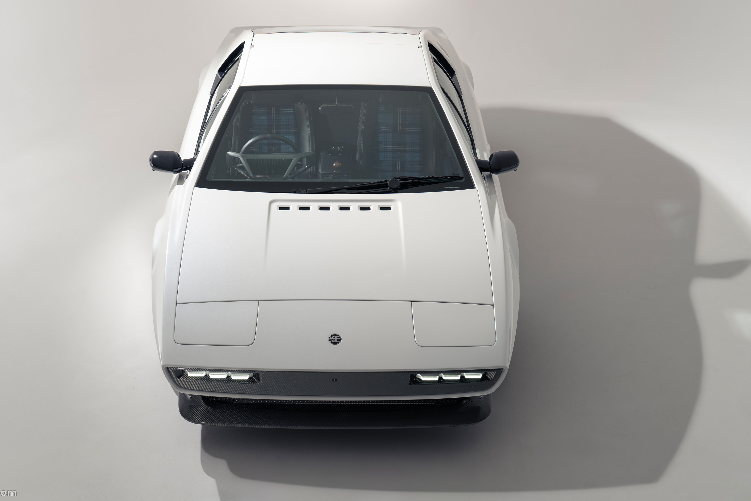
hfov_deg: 39.5
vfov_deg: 27.0
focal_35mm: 50
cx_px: 335
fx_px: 1043
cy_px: 218
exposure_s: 1/13
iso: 100
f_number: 6.3
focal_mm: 44
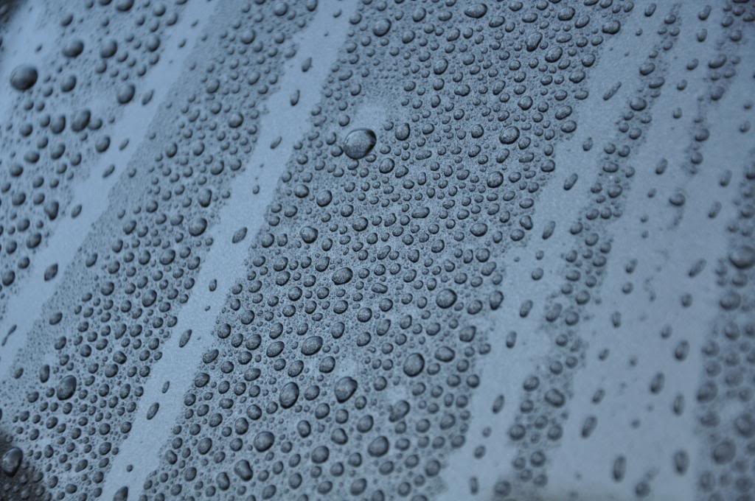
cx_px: 378
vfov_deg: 11.4
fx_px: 2513
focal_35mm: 120
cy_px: 250
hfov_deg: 17.1
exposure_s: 1/125
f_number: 5.6
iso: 500
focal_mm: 80
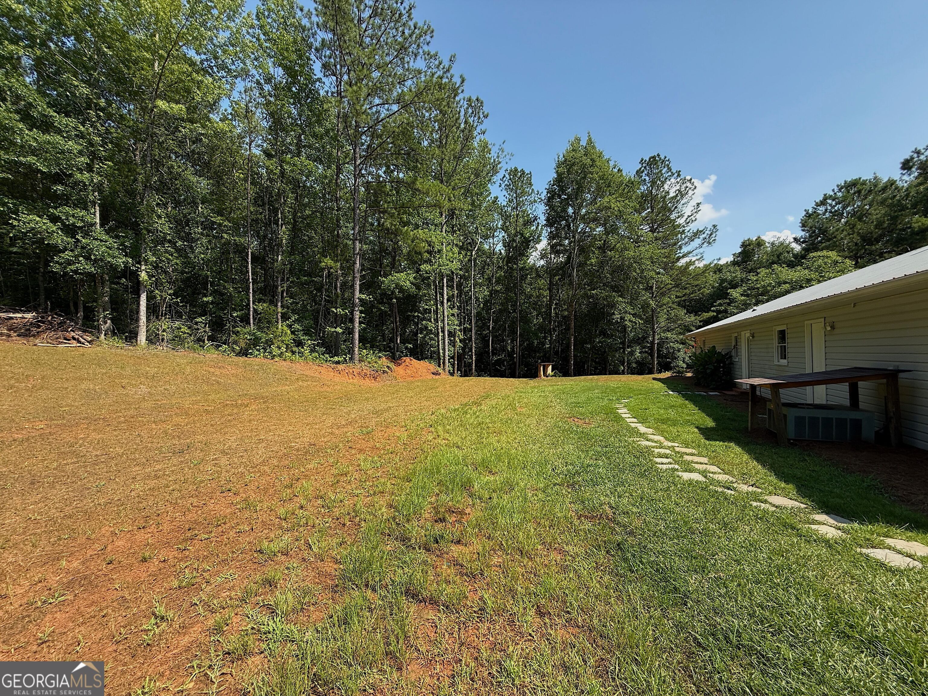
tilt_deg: +0.9
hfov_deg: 102.1
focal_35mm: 14
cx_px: 464
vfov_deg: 85.7
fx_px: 375
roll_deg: -0.6
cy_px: 348
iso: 50
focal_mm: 2.22
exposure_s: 1/809
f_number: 2.2
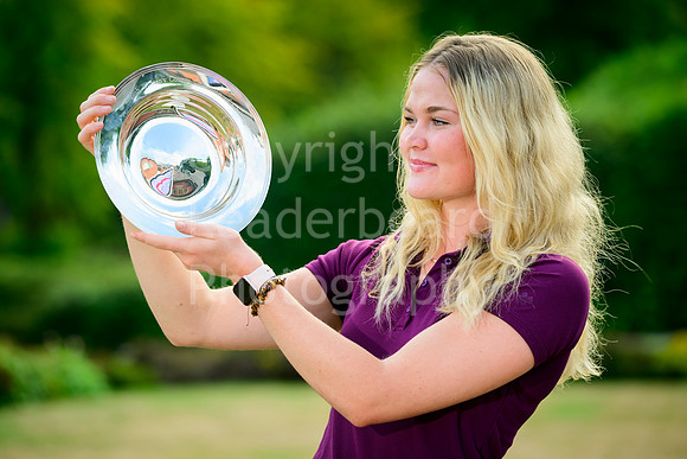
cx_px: 344
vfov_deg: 8.9
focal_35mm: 155
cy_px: 230
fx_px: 2958
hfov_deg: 13.2
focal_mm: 155
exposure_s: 1/200
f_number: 4
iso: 160
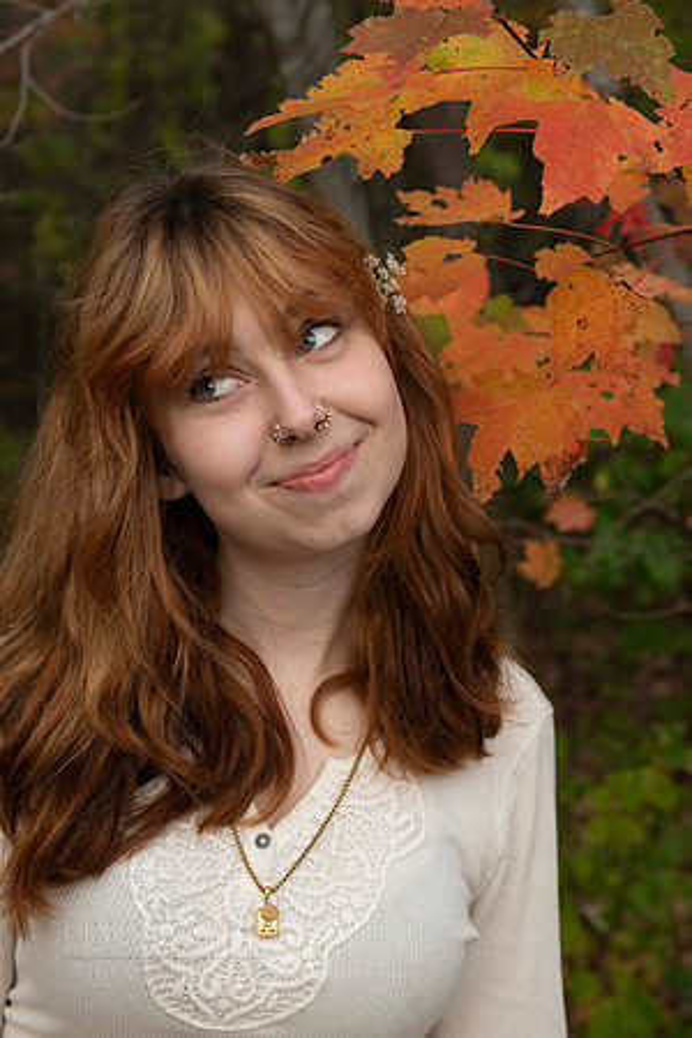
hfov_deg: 22.6
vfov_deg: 33.4
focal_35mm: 60
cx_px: 346
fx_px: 1730
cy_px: 519
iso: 2000
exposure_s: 1/400
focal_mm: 60
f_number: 6.3
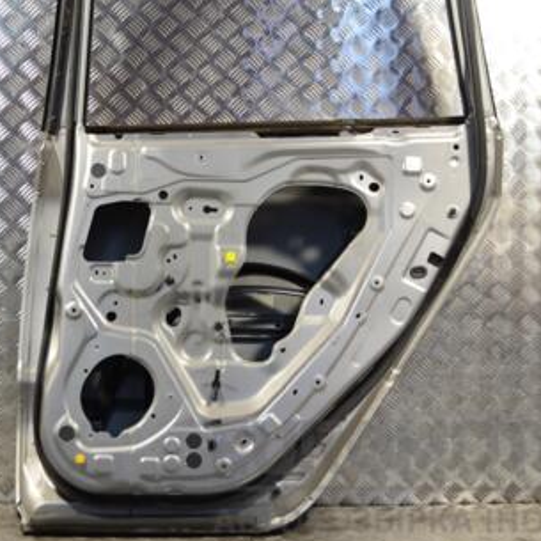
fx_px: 1288
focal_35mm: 73
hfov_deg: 23.6
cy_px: 211
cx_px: 179
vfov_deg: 23.7
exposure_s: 1/30
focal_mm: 29
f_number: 4.5
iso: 140
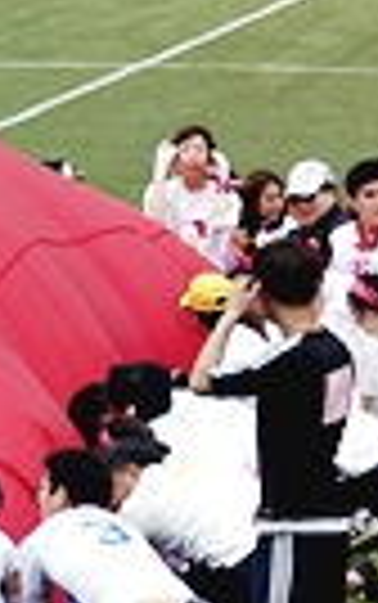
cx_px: -747
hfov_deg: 4.3
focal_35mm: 292
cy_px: 290
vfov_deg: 7.2
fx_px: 4803
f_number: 4
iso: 125
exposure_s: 1/640
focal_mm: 20.25
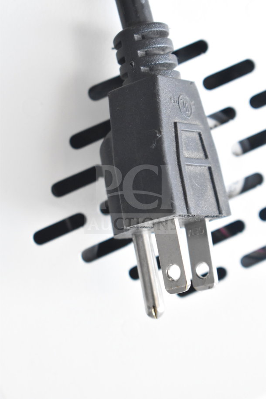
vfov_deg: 24.6
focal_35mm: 82
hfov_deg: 16.6
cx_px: 133
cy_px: 200
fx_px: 914
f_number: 5.6
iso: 2500
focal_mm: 55
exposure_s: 1/100
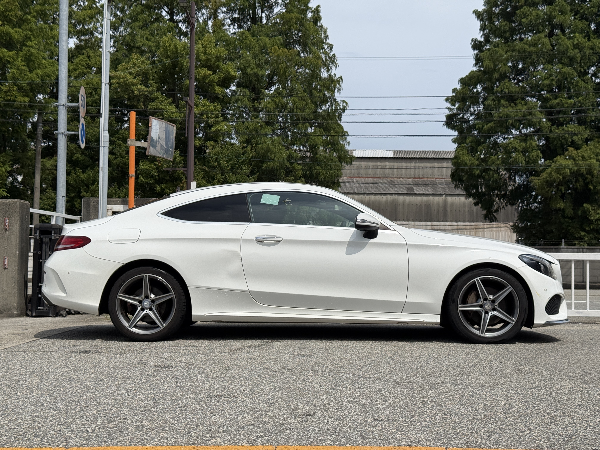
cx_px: 300
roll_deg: -0.6
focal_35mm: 48
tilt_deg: +2.9
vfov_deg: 30.3
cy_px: 225
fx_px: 832
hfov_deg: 39.7
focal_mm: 6.76
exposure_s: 1/11364
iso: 80
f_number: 1.78
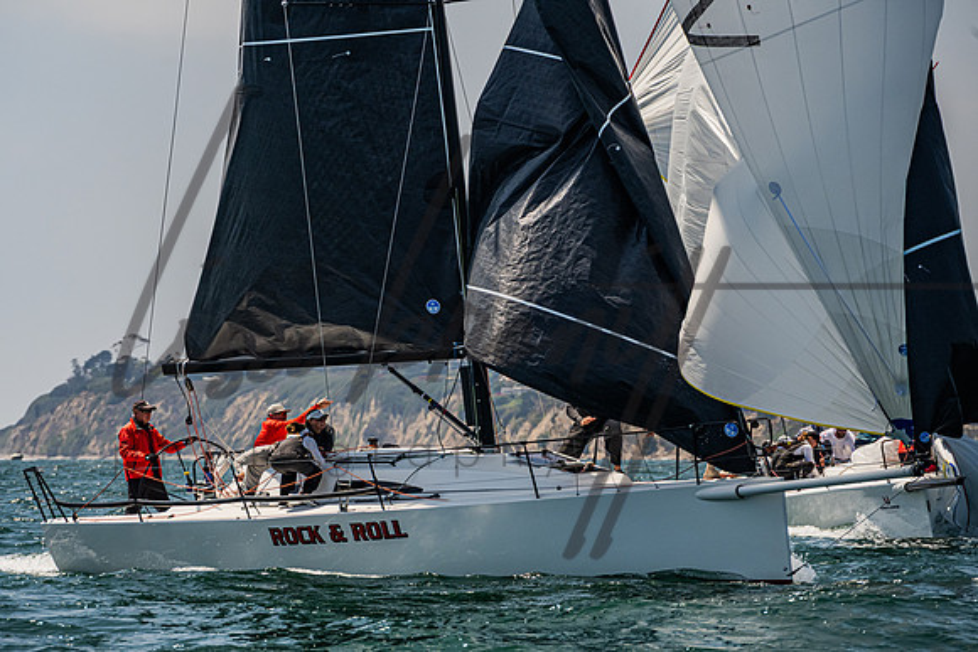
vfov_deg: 4.1
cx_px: 368
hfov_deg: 6.2
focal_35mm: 332
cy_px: 271
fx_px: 9028
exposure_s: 1/2500
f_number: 8
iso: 500
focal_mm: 260
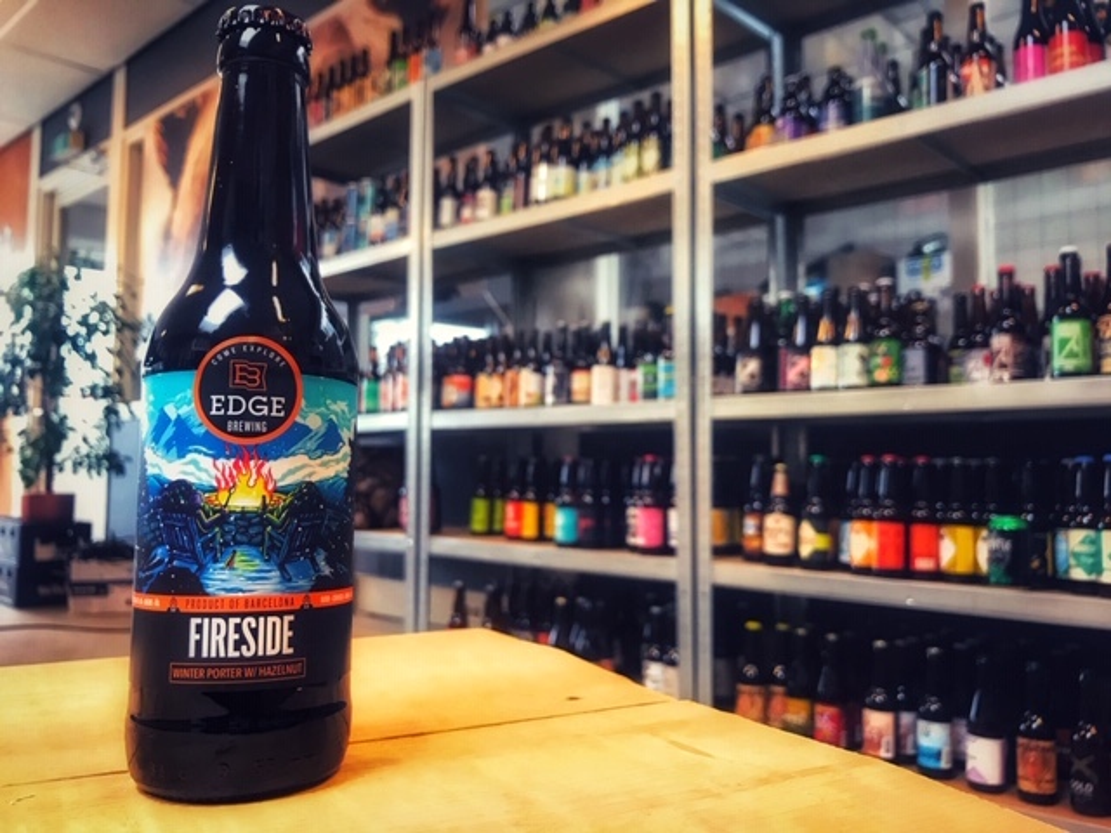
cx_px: 556
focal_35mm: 28
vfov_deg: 49.7
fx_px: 899
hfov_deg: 63.4
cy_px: 416
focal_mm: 3.99
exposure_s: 1/17
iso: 100
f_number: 1.8
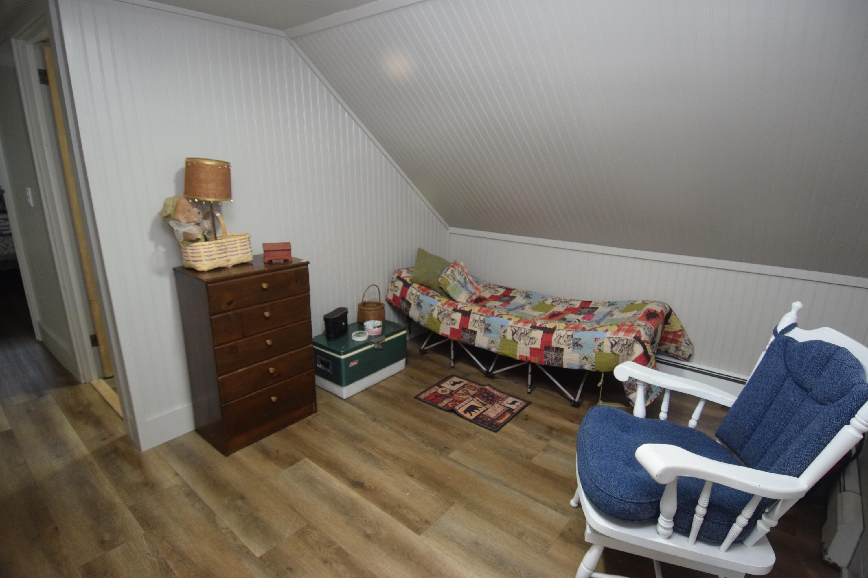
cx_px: 434
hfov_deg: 90.0
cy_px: 289
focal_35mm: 18
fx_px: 434
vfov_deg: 67.4
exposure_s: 1/60
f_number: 4
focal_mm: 12
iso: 1250
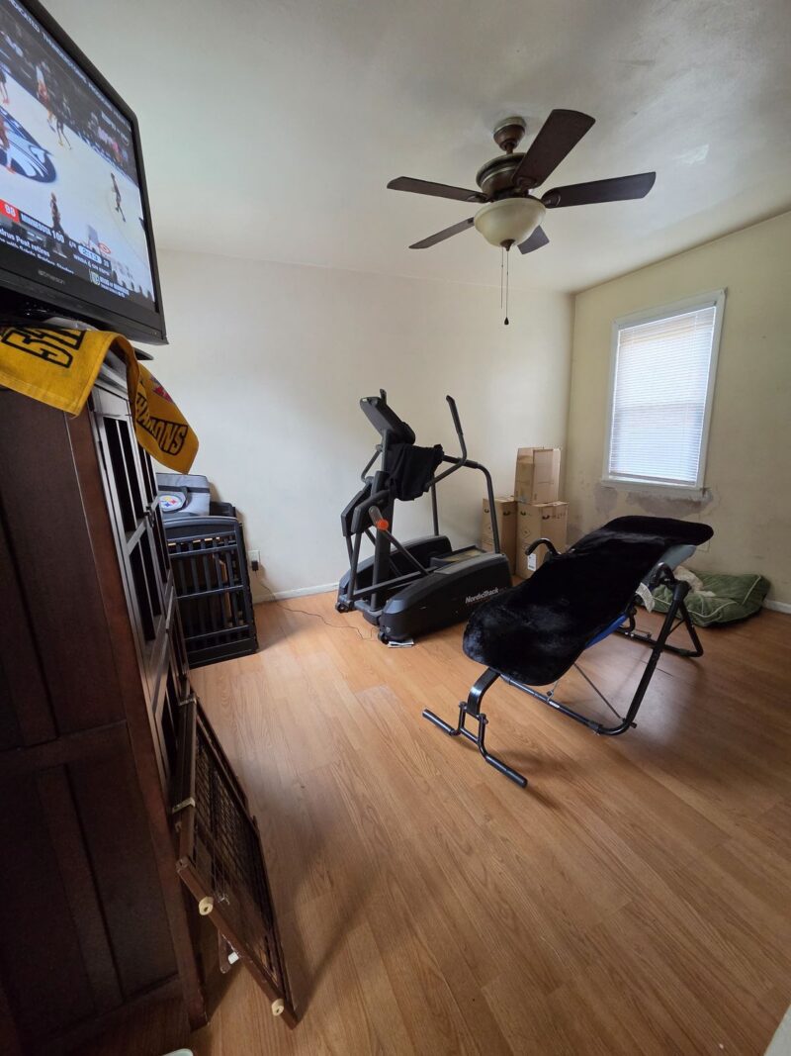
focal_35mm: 13
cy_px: 528
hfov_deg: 89.9
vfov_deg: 106.2
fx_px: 396
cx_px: 396
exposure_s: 1/52
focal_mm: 2.2
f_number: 2.2
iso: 320
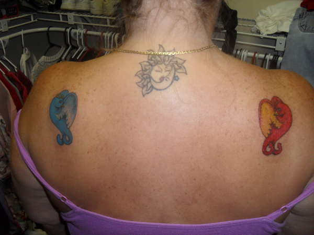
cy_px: 118
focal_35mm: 35
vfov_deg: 40.7
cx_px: 157
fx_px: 317
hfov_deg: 52.6
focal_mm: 6.3
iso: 200
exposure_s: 1/45
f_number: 3.2
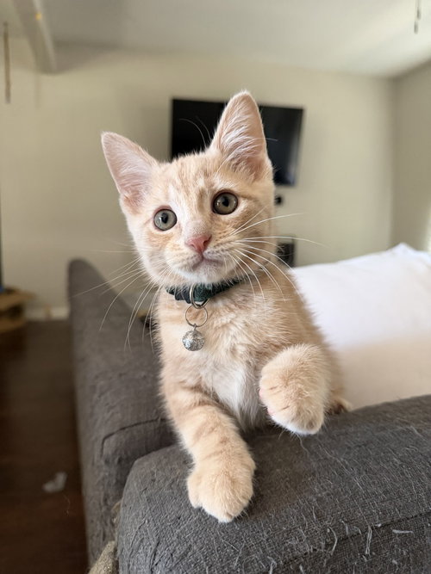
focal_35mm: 24
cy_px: 287
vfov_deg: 71.6
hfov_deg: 56.8
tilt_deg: -7.9
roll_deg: -0.8
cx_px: 216
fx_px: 399
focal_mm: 6.76
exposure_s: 1/60
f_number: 1.78
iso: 800
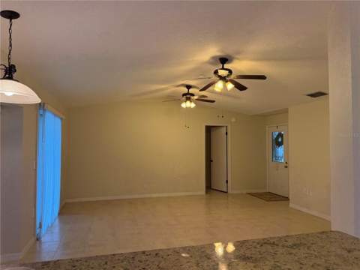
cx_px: 180
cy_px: 135
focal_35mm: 24
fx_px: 250
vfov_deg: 56.8
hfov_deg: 71.6
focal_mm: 6.76
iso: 250
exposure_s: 1/120
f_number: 1.78
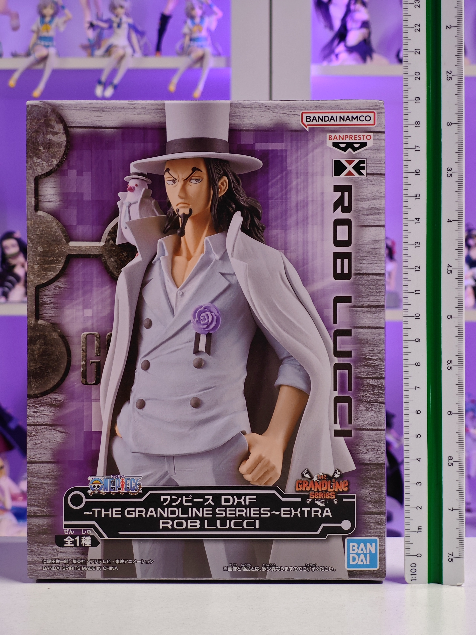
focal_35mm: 80
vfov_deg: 24.4
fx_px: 1467
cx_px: 238
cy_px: 318
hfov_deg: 18.4
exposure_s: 1/17.3
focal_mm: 7.48
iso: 400
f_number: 2.4
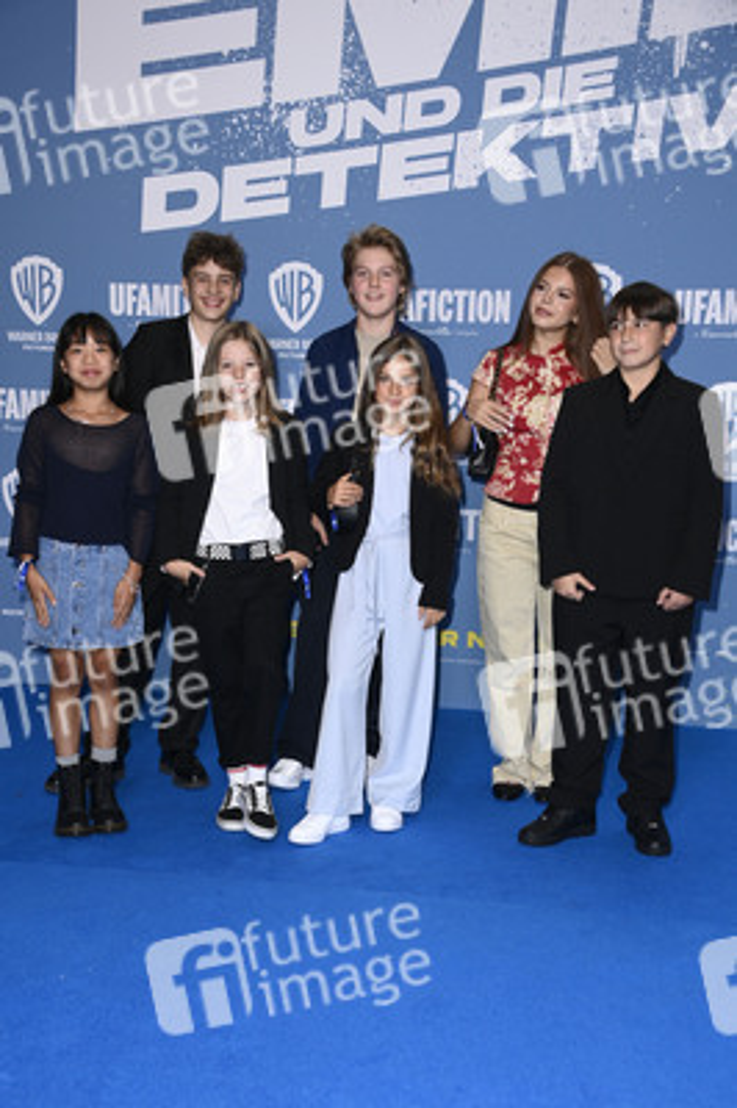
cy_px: 554
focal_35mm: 48
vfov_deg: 41.1
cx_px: 368
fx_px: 1476
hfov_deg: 28.0
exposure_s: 1/250
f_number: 5.6
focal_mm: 48
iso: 1250
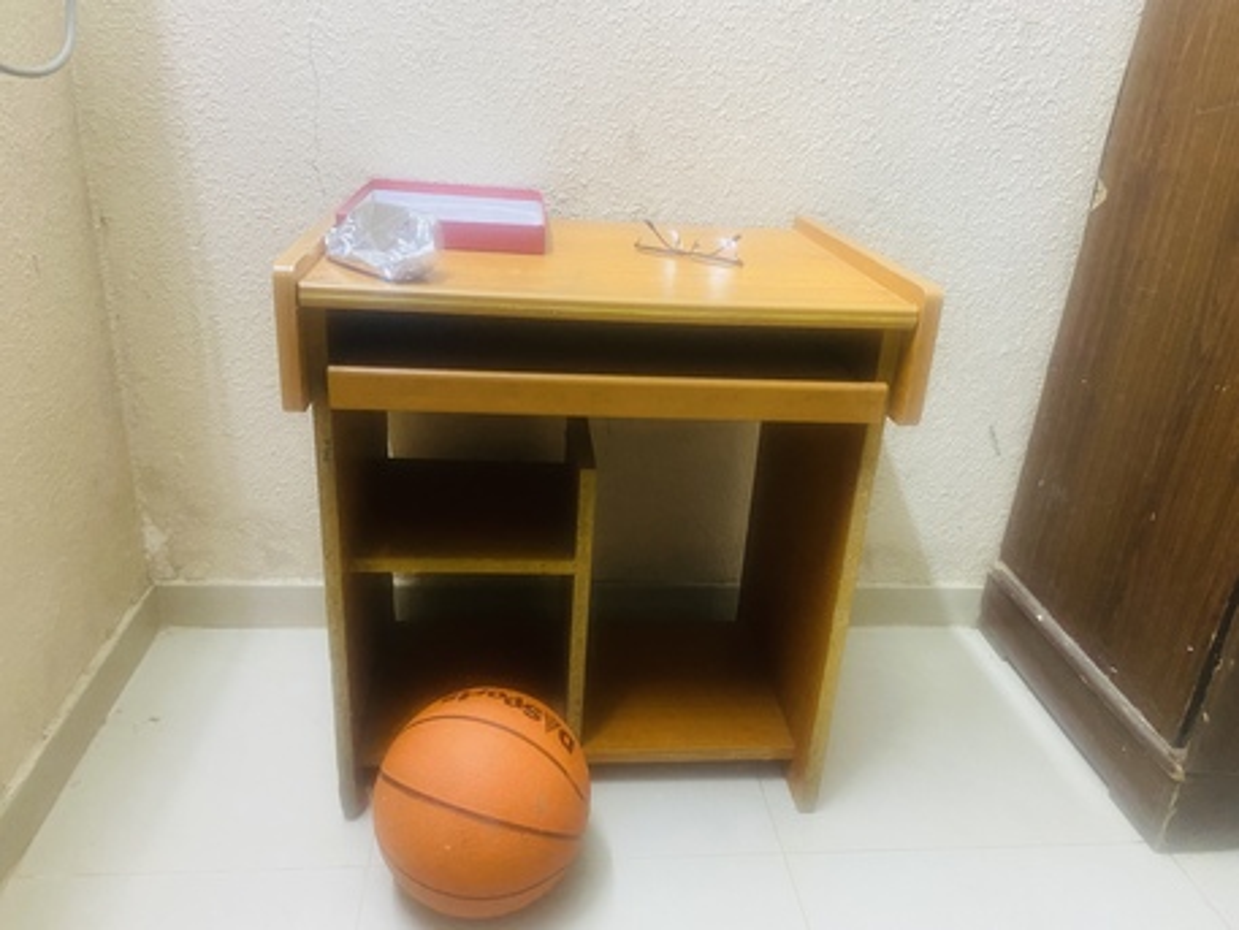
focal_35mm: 26
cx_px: 620
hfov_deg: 67.3
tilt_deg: -24.5
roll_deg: -4.0
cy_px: 465
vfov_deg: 53.1
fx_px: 931
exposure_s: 1/40
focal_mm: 4.25
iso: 400
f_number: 1.8
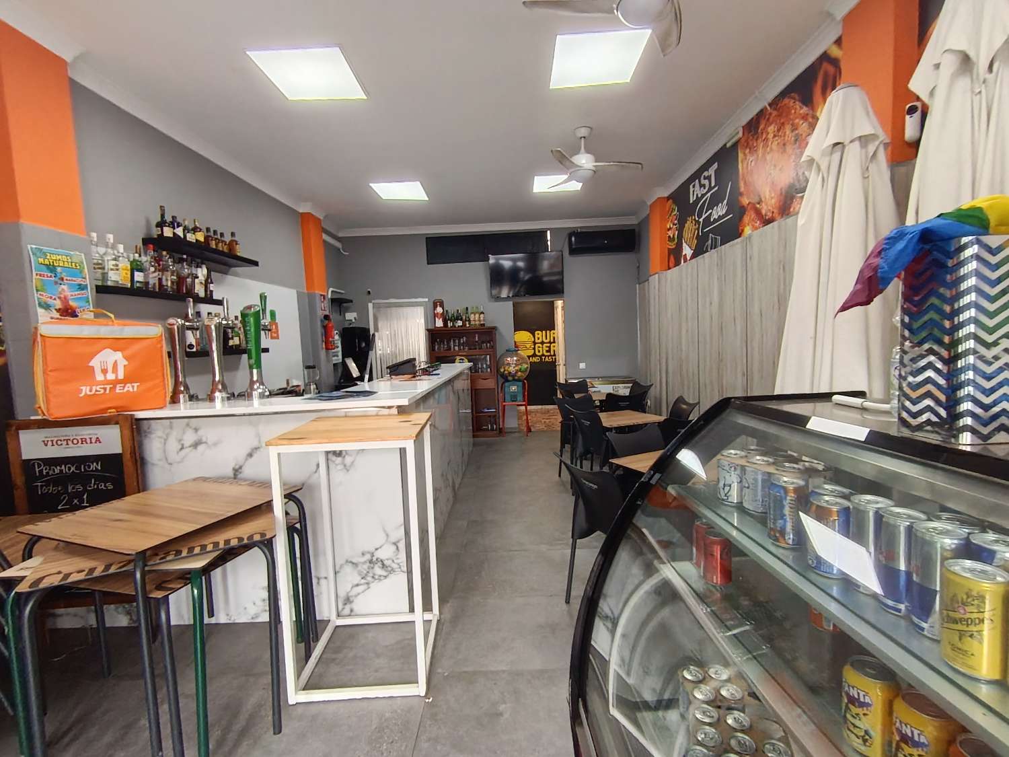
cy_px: 378
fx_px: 496
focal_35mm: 17
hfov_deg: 91.0
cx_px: 504
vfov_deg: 74.7
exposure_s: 1/50
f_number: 2.2
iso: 428
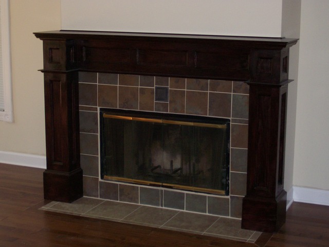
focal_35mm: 70
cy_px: 124
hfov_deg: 27.8
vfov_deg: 21.0
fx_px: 665
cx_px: 164
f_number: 3.8
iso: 140
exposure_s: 1/95.5
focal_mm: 11.6
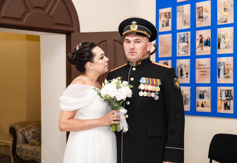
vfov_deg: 25.1
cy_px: 82
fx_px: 367
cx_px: 122
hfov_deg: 35.8
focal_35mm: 55
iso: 500
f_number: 3.5
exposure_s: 1/250
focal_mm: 54
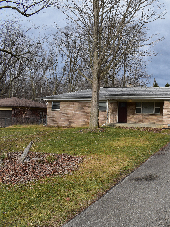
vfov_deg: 47.9
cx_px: 150
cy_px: 114
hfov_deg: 34.9
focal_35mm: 39
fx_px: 255
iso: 400
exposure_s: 1/320
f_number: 10
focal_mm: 18
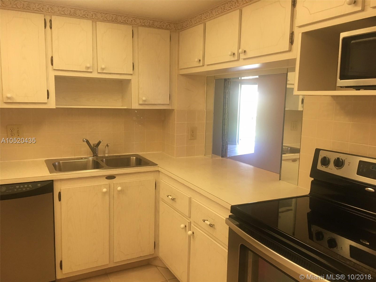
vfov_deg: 48.2
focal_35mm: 29
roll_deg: -0.5
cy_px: 141
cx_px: 188
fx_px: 315
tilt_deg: -7.3
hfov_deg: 61.7
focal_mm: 4.15
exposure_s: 1/30
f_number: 2.2
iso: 80
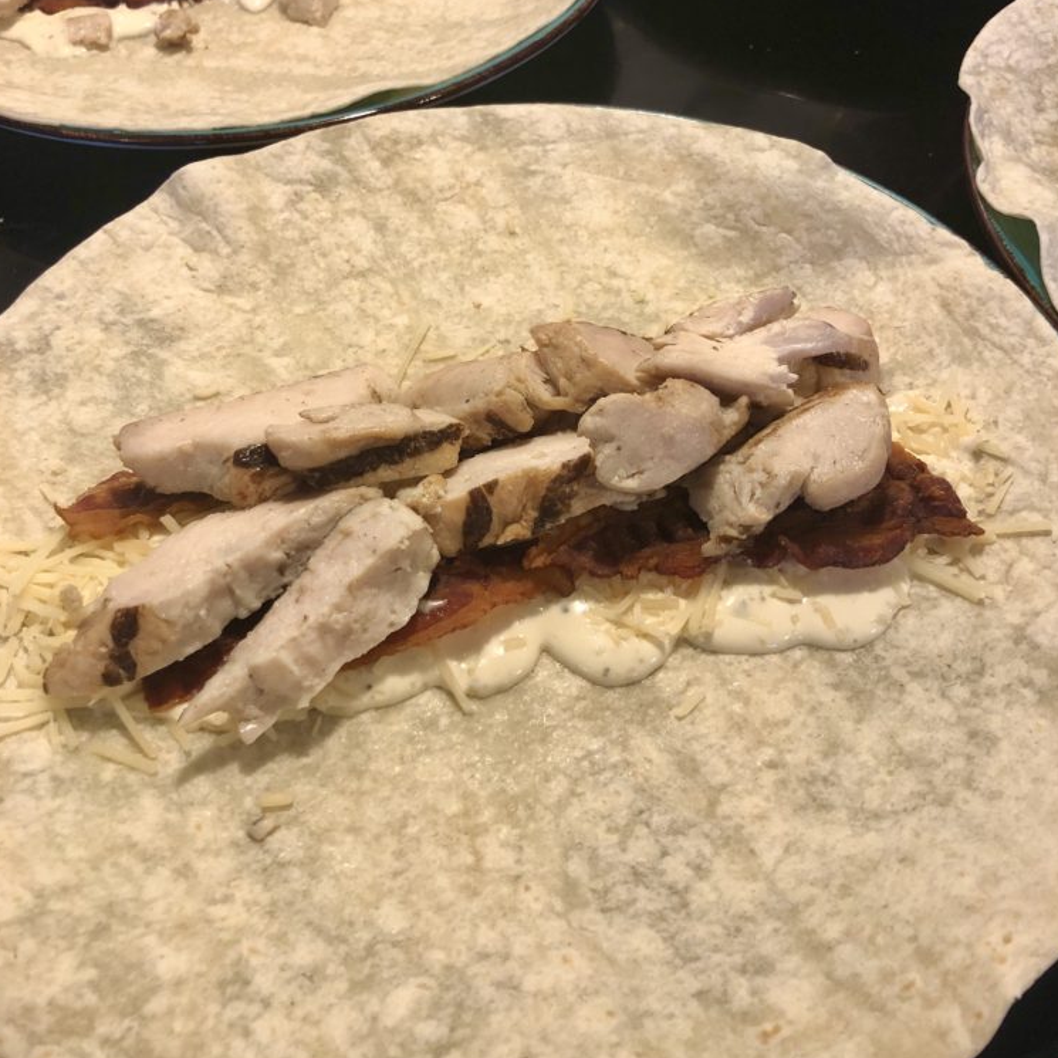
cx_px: 528
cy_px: 415
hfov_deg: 48.5
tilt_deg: -48.3
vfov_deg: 48.1
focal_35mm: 34
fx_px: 1176
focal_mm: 3.99
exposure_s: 1/24
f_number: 1.8
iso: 40
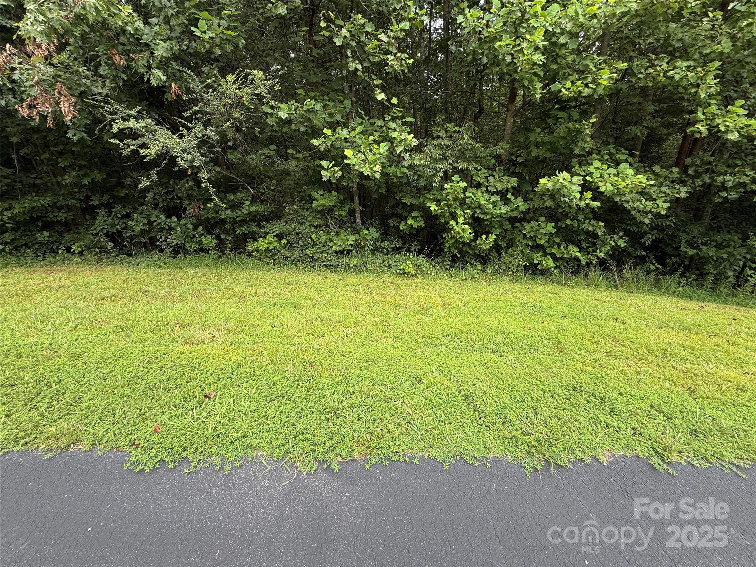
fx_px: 306
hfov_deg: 102.1
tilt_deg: -19.9
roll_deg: +5.3
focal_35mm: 14
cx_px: 378
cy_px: 284
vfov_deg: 85.7
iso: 50
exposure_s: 1/307
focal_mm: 2.22
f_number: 2.2
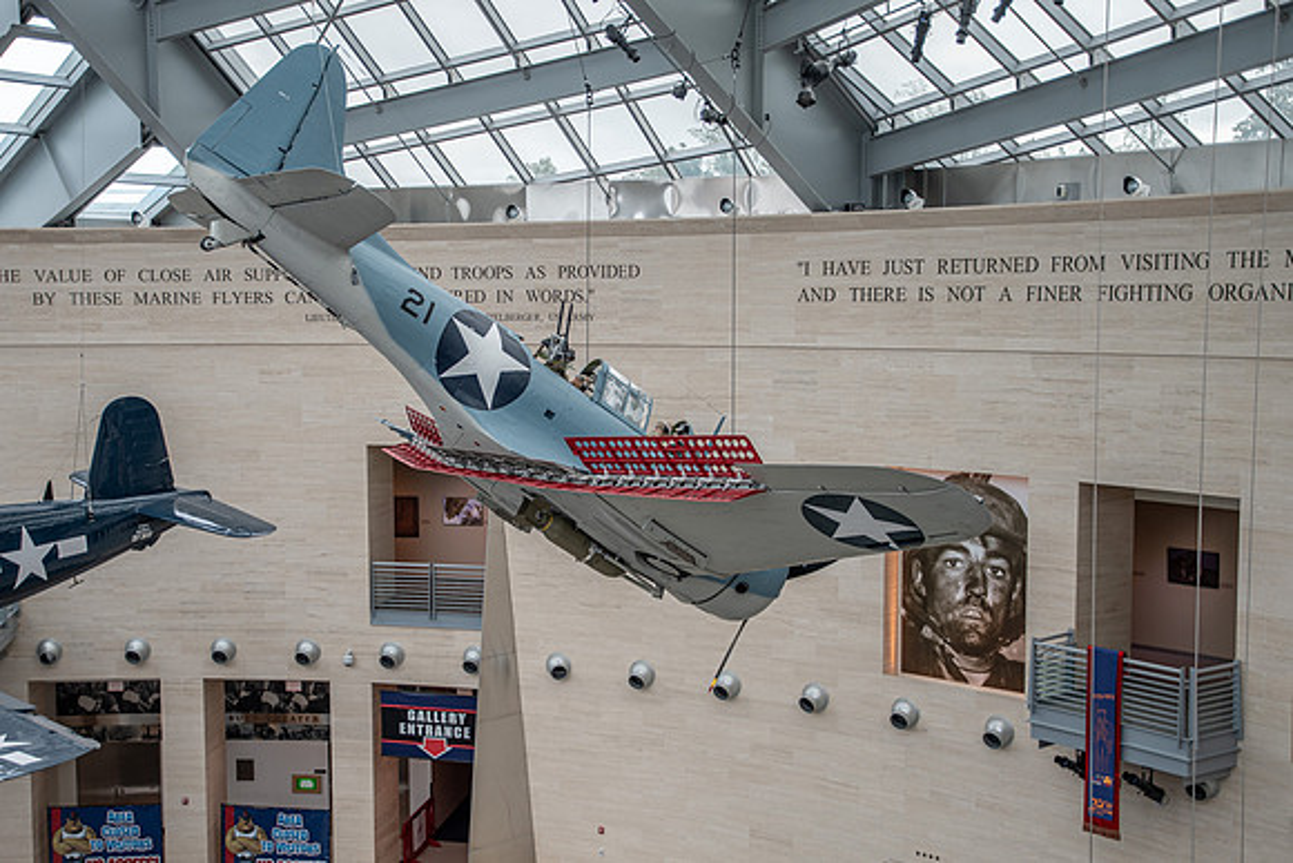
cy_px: 456
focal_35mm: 46
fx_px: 1649
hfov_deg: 42.7
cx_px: 560
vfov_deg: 29.3
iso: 100
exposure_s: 1/100
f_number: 3
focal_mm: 26
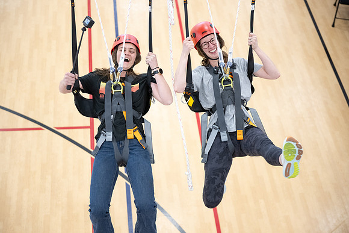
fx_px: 679
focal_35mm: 70
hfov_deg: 28.8
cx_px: 174
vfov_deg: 19.5
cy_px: 116
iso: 3200
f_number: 2.8
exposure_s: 1/250
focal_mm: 70
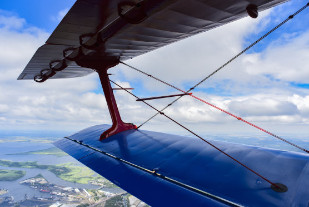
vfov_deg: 57.3
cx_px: 152
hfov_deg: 78.5
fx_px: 189
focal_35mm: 22
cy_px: 109
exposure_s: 1/4000
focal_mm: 20
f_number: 5.6
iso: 640
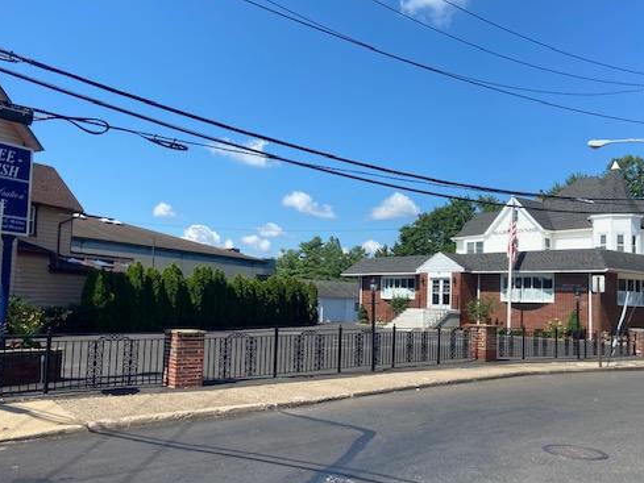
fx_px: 633
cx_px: 331
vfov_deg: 41.8
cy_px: 263
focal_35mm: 34
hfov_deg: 53.9
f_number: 1.8
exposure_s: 1/2358
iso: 32
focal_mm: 4.25
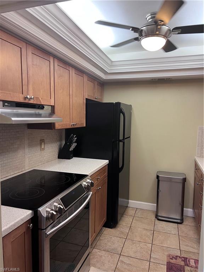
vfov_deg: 67.3
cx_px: 102
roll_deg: -1.8
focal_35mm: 26
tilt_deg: -5.6
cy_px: 136
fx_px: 204
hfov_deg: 53.1
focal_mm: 5.7
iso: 125
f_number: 1.5
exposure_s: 1/60
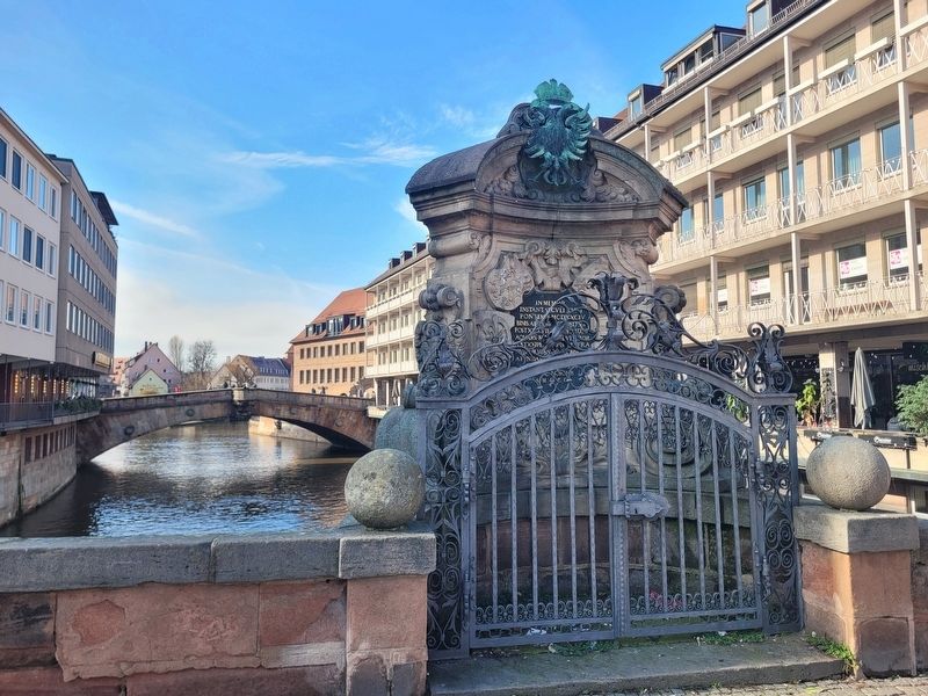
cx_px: 464
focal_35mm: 26
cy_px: 348
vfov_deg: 53.1
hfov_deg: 67.3
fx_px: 697
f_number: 1.8
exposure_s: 1/626
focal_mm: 5.4
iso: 40
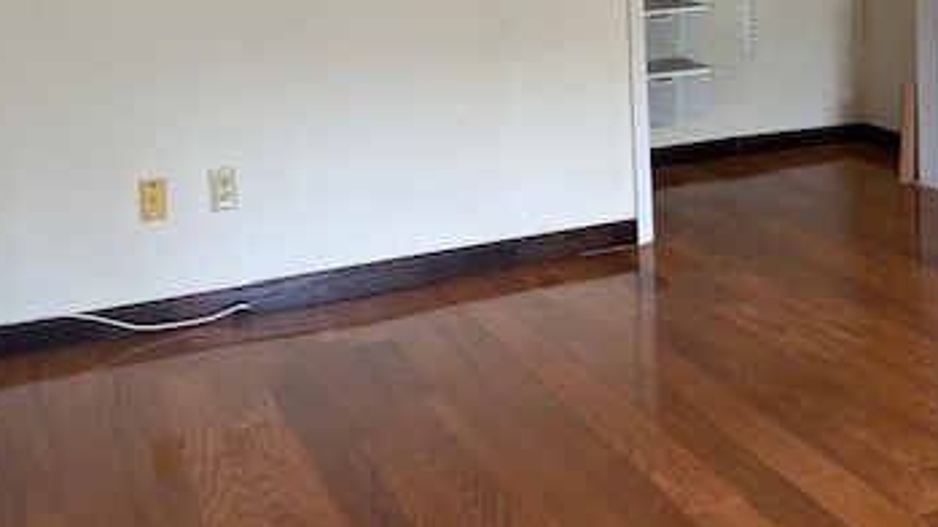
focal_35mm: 52
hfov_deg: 39.6
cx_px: 586
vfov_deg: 21.9
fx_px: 1293
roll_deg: +1.0
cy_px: -46
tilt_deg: -3.9
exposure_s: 1/66
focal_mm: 4.25
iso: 125
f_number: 1.8
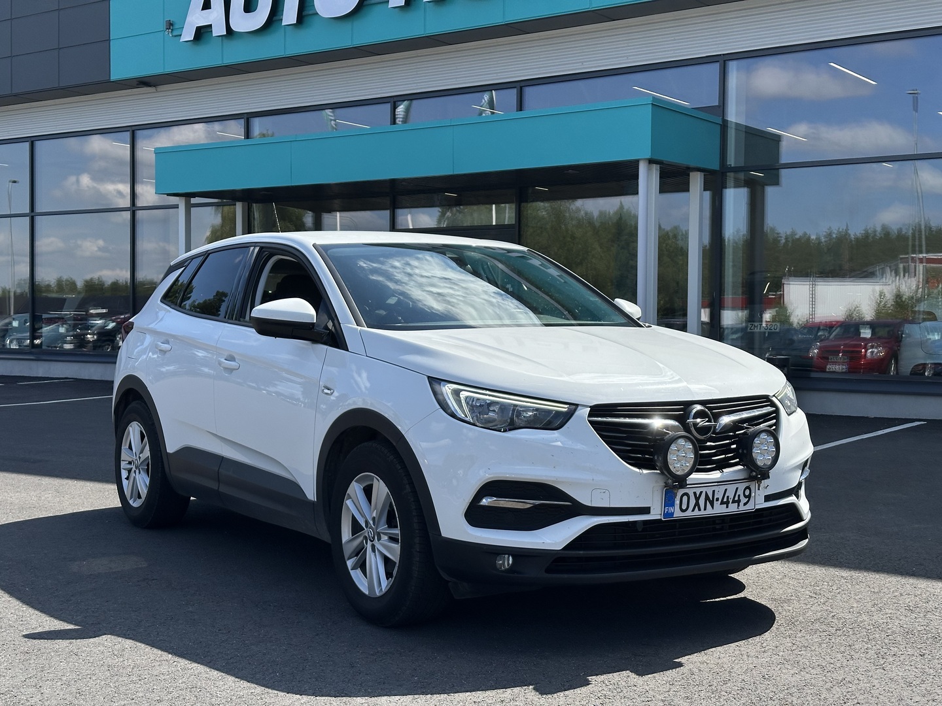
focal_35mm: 48
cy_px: 353
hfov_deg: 39.7
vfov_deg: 30.3
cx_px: 471
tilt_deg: -1.0
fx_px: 1306
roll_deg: -0.7
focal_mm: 6.86
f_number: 1.78
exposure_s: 1/5263
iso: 64
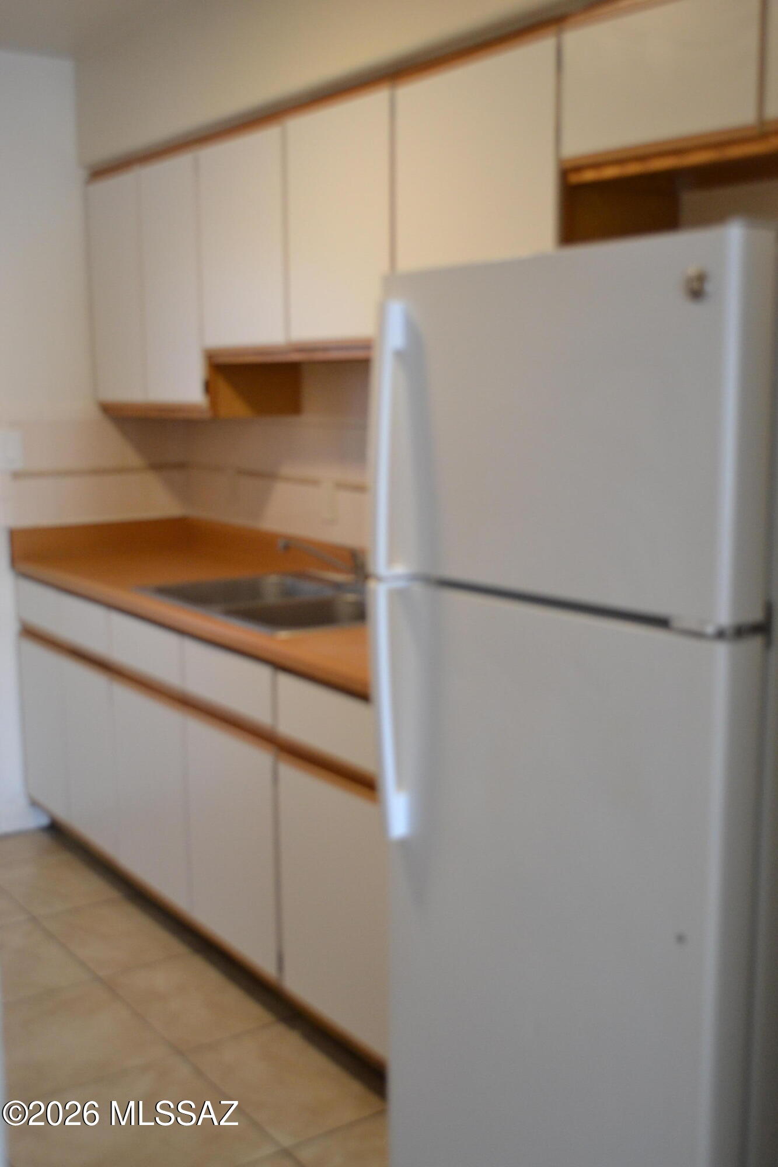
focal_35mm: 39
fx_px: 1264
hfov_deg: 34.2
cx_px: 389
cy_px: 584
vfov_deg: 49.6
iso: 1100
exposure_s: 1/60
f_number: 4.2
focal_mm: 26
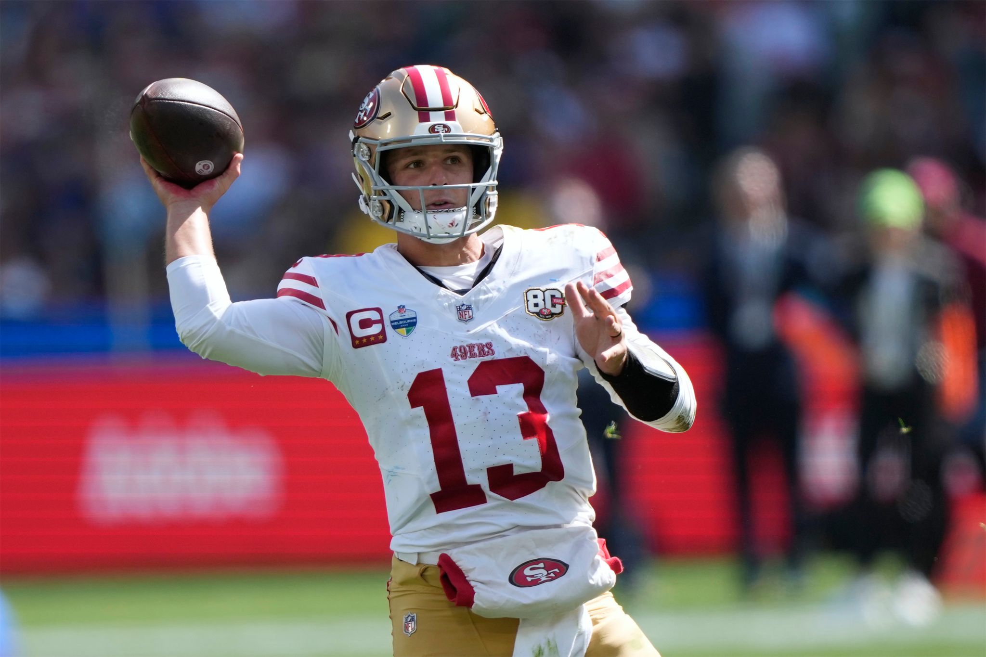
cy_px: 328
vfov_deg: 2.3
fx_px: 16431
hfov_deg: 3.4
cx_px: 493
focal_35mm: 600
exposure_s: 1/3200
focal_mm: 400
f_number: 2.8
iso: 400
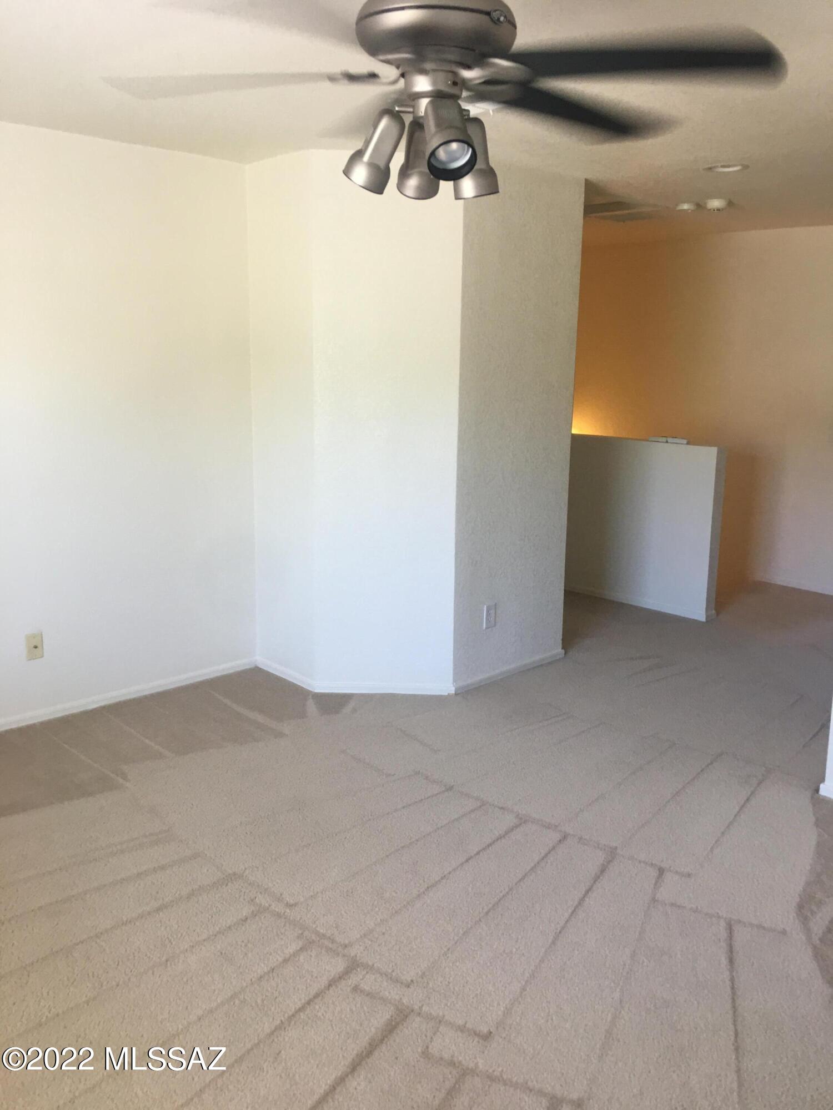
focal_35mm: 29
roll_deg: -0.2
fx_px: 930
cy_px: 555
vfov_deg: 61.7
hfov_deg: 48.2
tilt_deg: -9.7
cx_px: 416
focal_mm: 4.15
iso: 25
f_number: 2.2
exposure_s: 1/15
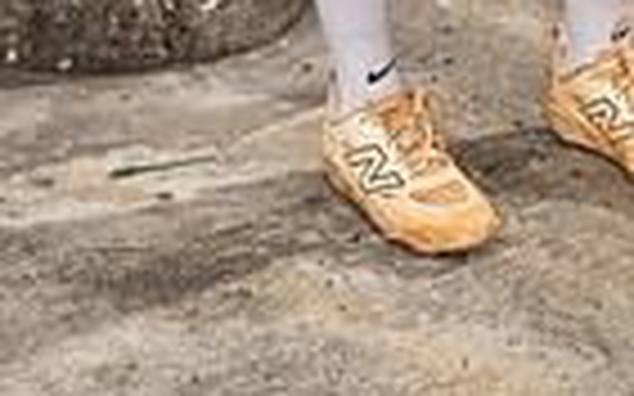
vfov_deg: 9.2
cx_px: 531
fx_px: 2194
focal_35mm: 127
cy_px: -585
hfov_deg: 16.3
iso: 200
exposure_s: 1/200
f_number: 8
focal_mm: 39
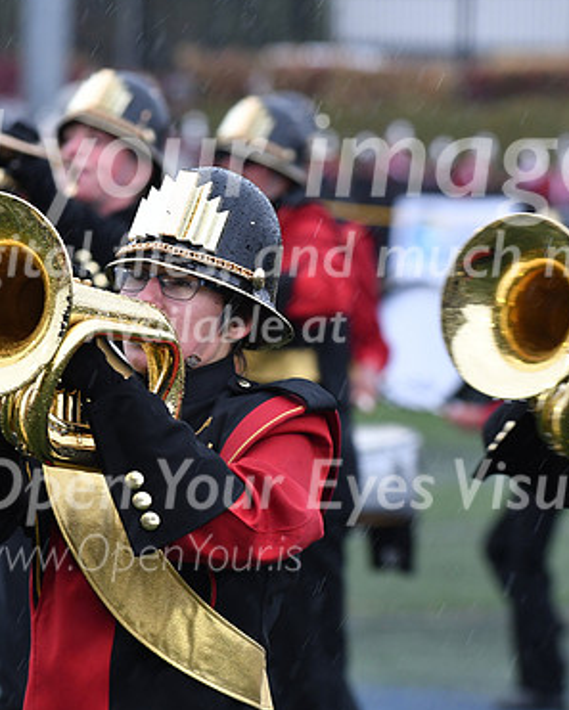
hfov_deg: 3.5
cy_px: 357
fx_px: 9258
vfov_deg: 4.4
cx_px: 216
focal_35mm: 440
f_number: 5
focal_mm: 200
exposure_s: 1/250
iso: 640
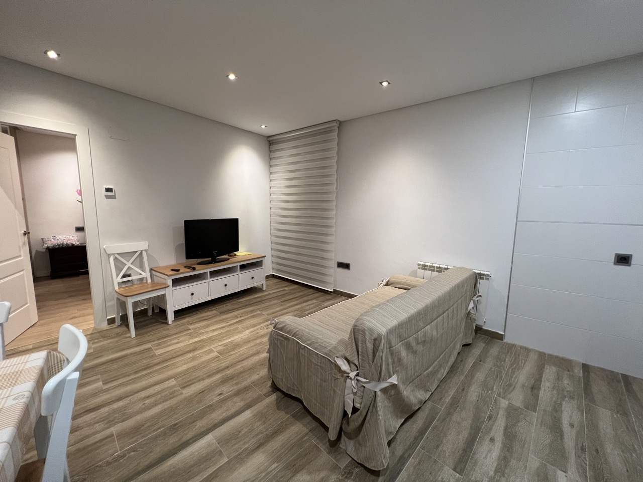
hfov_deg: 106.2
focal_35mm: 13
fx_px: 241
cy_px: 241
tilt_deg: -7.7
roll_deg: -1.3
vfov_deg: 89.9
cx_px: 322
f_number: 1.8
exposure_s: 1/50
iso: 160
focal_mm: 1.57
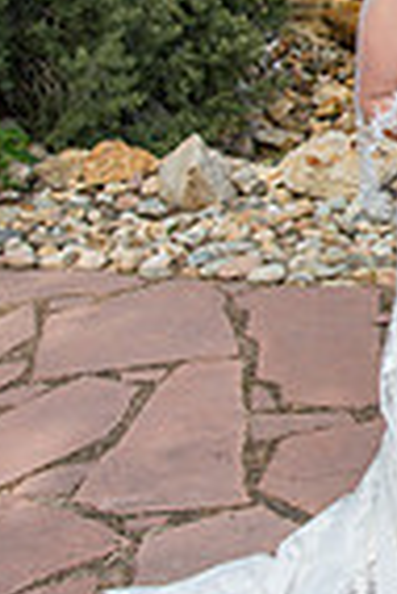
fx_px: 1254
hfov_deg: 16.9
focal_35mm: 76
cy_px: 167
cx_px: 527
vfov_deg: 26.4
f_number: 5
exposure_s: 1/250
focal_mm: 24
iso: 100
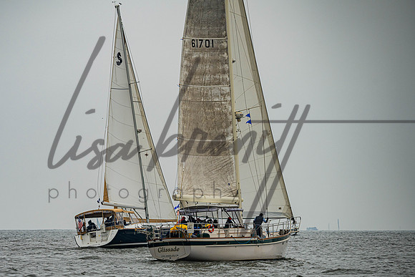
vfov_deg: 5.2
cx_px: 153
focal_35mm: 267
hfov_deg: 7.7
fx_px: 3076
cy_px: 173
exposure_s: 1/4000
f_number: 5.6
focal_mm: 210
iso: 250
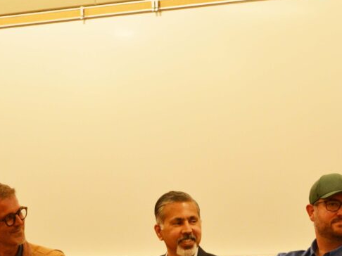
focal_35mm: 167
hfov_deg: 11.8
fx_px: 1649
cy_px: 207
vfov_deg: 8.9
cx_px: 229
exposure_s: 1/80
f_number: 5.6
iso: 1600
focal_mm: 55
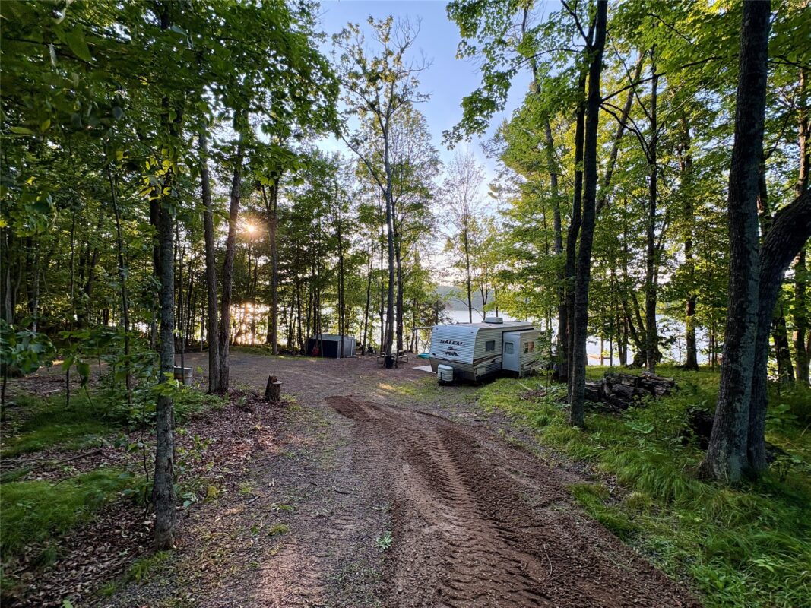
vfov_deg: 85.7
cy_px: 304
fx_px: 328
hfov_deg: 102.1
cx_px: 406
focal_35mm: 14
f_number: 2.2
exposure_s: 1/202
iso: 64
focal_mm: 2.22
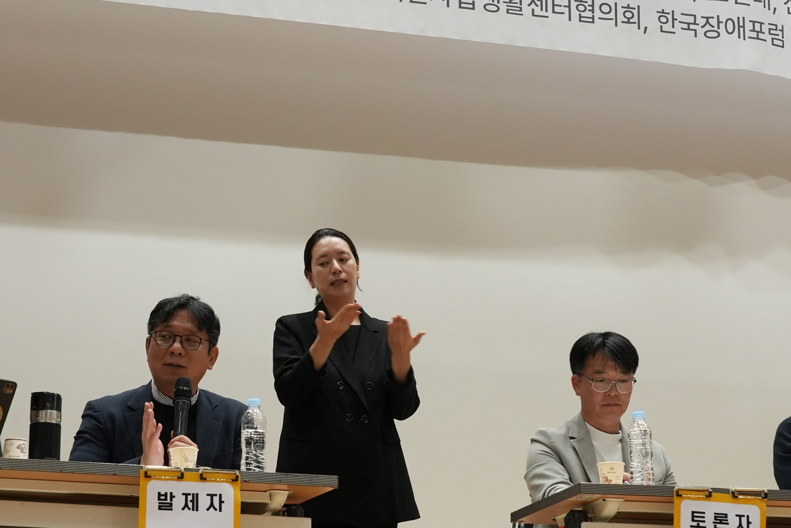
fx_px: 1803
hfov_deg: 24.7
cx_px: 348
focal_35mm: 82
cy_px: 381
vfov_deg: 16.6
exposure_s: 1/50
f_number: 7.1
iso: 3200
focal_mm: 46
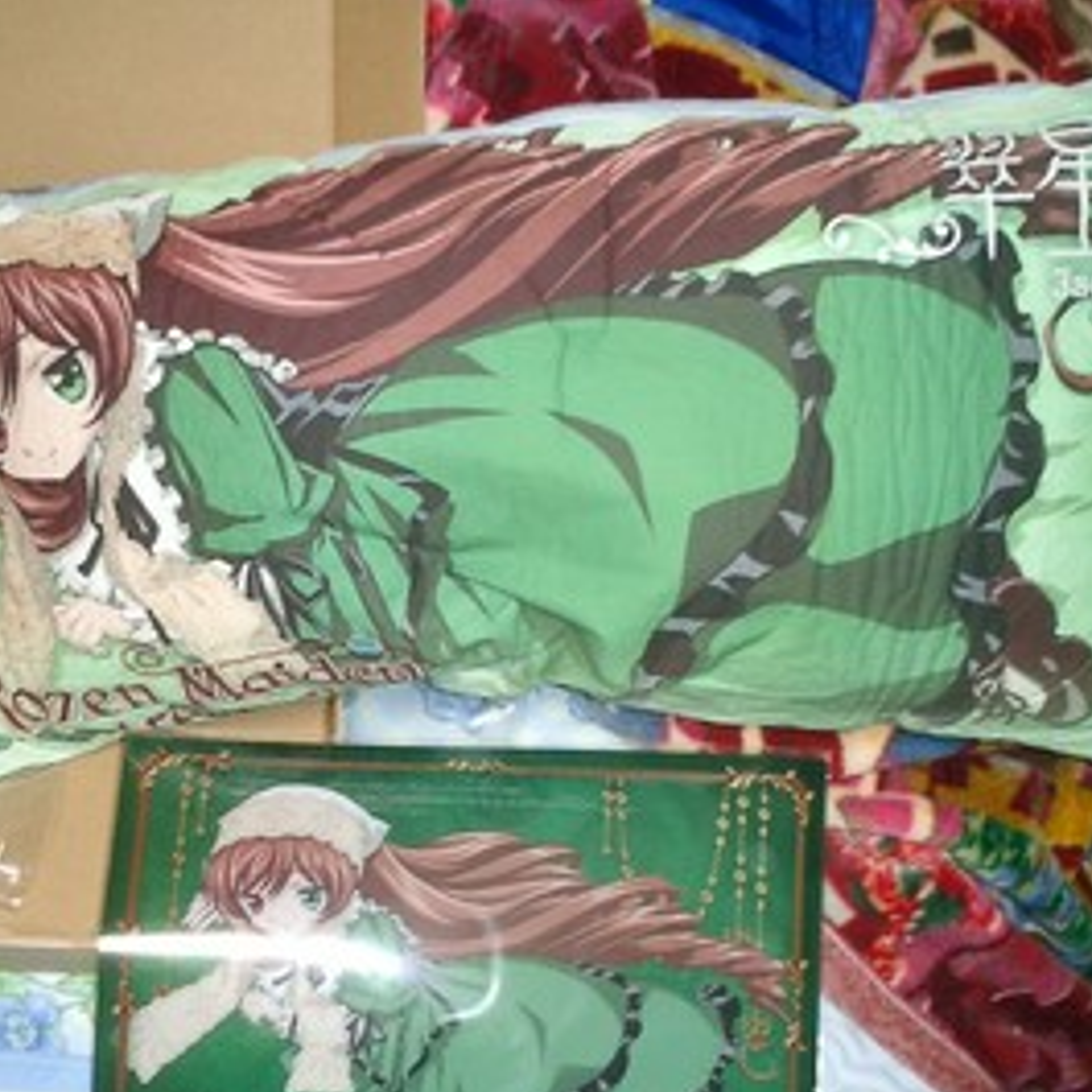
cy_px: 692
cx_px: 519
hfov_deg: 31.6
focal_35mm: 54
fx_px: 1927
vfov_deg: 31.5
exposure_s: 1/30
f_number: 3.2
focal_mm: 7.5
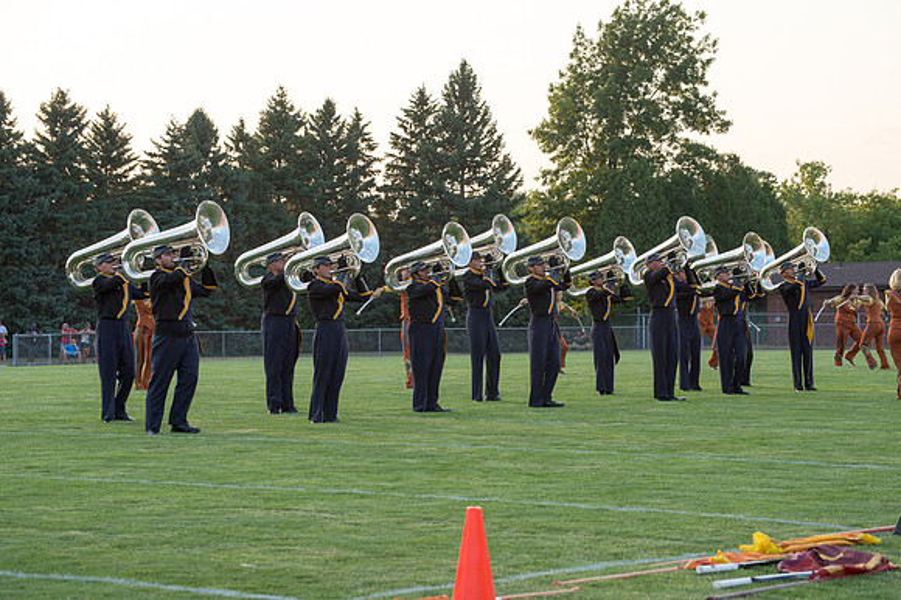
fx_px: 2551
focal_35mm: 102
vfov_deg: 13.4
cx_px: 450
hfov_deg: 20.0
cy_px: 300
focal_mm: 102
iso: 640
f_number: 9
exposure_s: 1/320
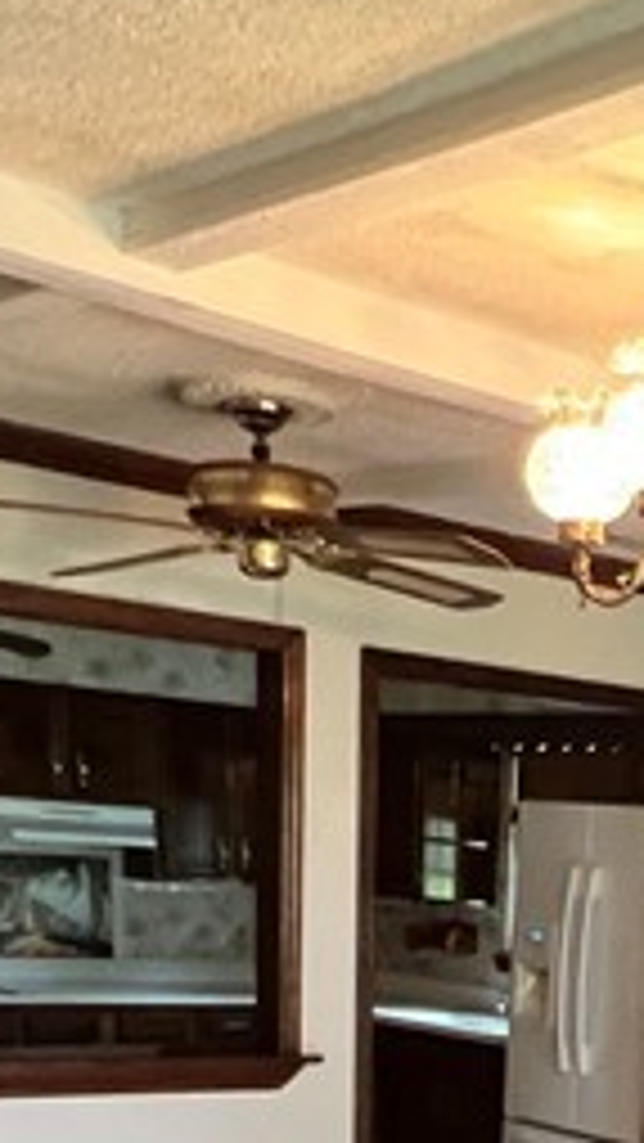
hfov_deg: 20.1
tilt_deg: -19.1
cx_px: 725
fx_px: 1729
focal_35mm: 57
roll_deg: -4.6
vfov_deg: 29.1
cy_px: 1516
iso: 500
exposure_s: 1/60
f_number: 1.8
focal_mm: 1.57
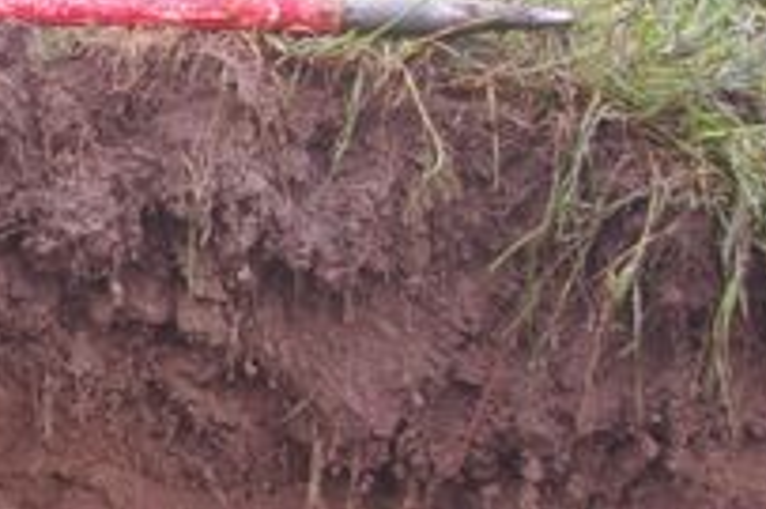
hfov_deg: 16.9
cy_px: 609
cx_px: -355
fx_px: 2360
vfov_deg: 12.1
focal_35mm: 111
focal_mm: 20
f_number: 5.6
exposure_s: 1/125
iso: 200
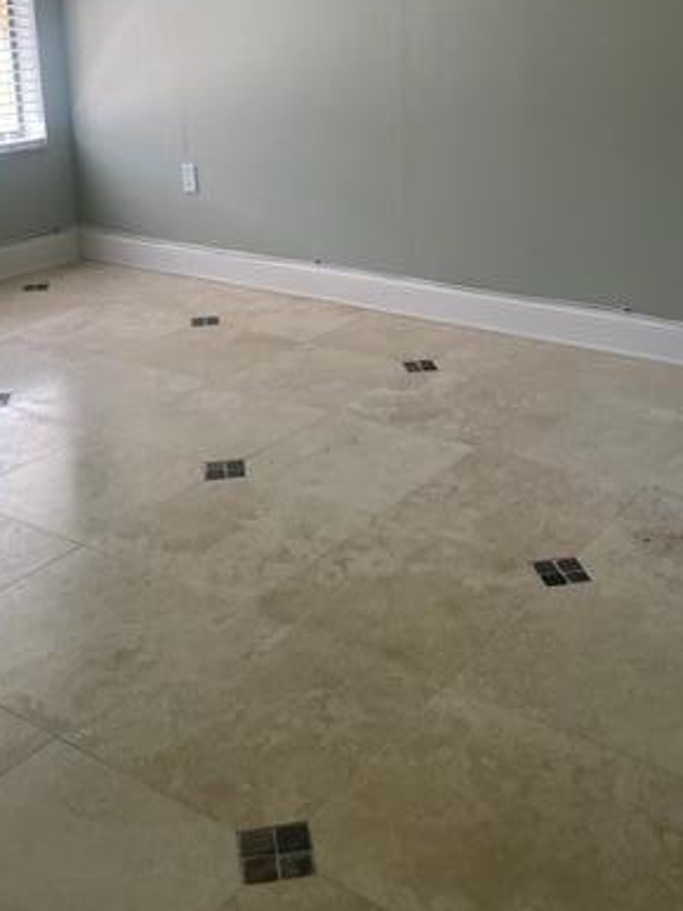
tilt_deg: -12.9
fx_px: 1132
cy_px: 238
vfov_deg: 42.6
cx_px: 349
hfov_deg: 33.6
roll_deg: +1.9
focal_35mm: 43
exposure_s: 1/121
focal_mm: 4.2
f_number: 1.6
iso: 80
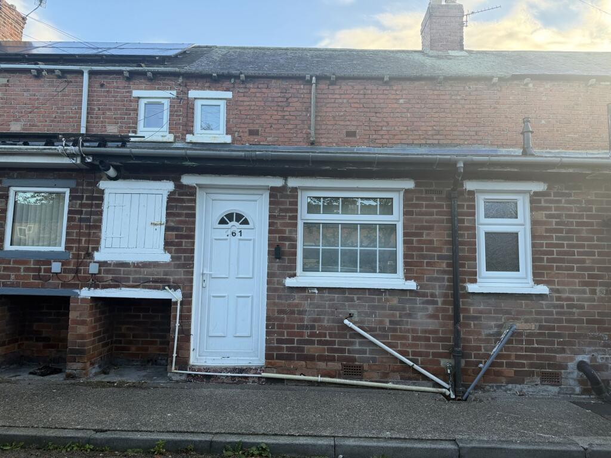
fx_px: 424
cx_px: 306
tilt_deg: +5.5
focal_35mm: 24
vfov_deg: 56.8
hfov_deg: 71.6
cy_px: 229
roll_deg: -0.6
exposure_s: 1/532
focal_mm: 6.76
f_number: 1.78
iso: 100
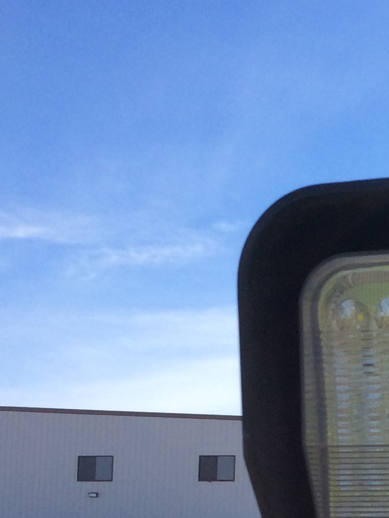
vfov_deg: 22.0
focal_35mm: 87
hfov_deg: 15.8
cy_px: 453
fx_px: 1304
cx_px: 563
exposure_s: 1/1395
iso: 32
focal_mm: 3.3
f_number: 2.4
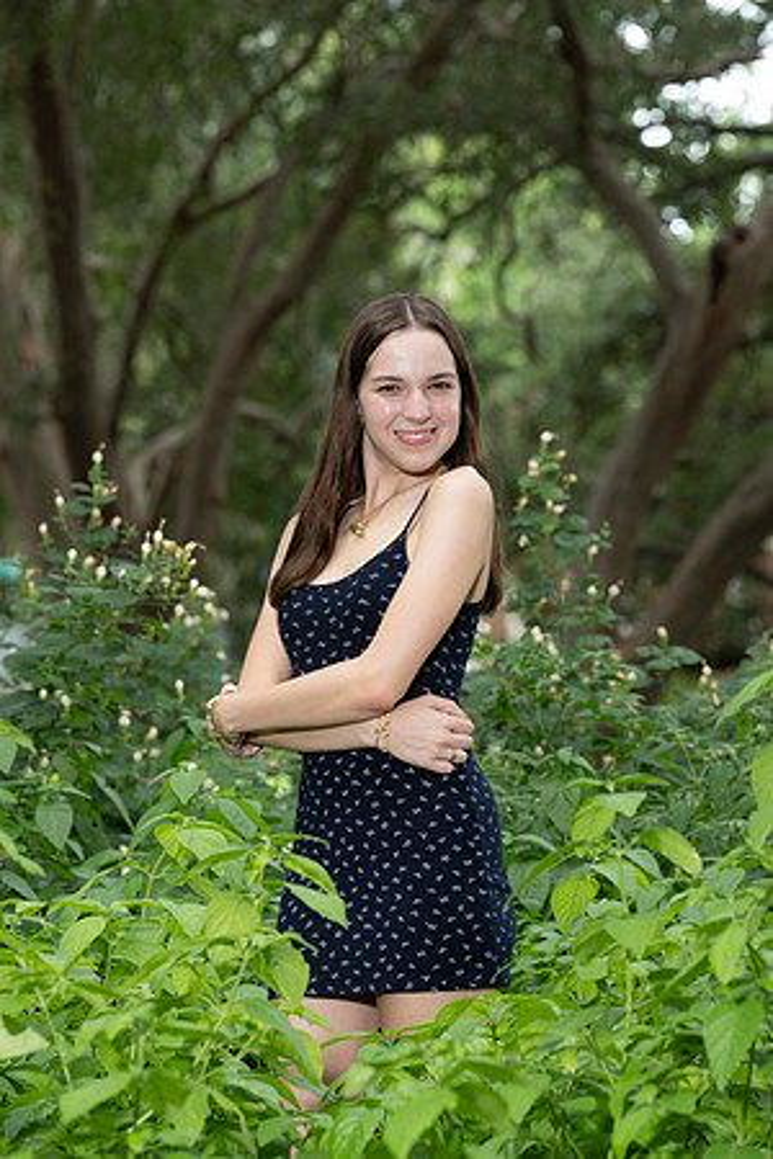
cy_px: 580
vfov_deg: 10.3
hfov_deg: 6.9
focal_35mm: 200
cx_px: 386
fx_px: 6441
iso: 1000
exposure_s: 1/200
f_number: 8
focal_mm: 200
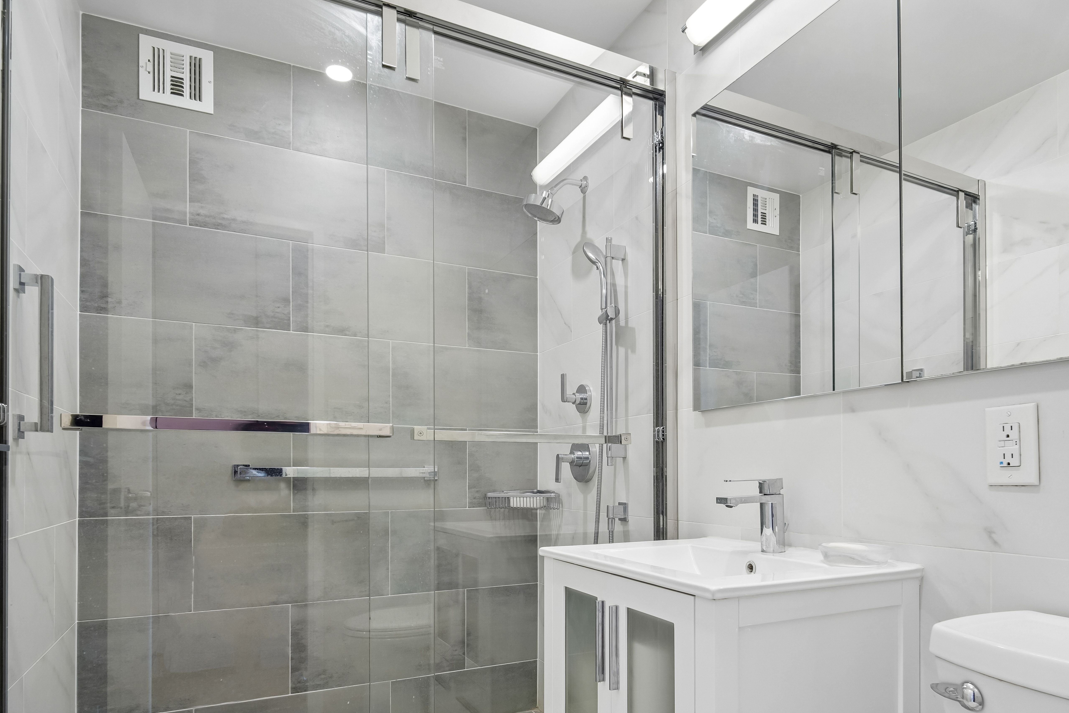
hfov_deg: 78.3
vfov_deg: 56.1
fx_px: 653
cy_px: 472
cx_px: 590
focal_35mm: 22
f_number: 8
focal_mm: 16
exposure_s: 1/8
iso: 400
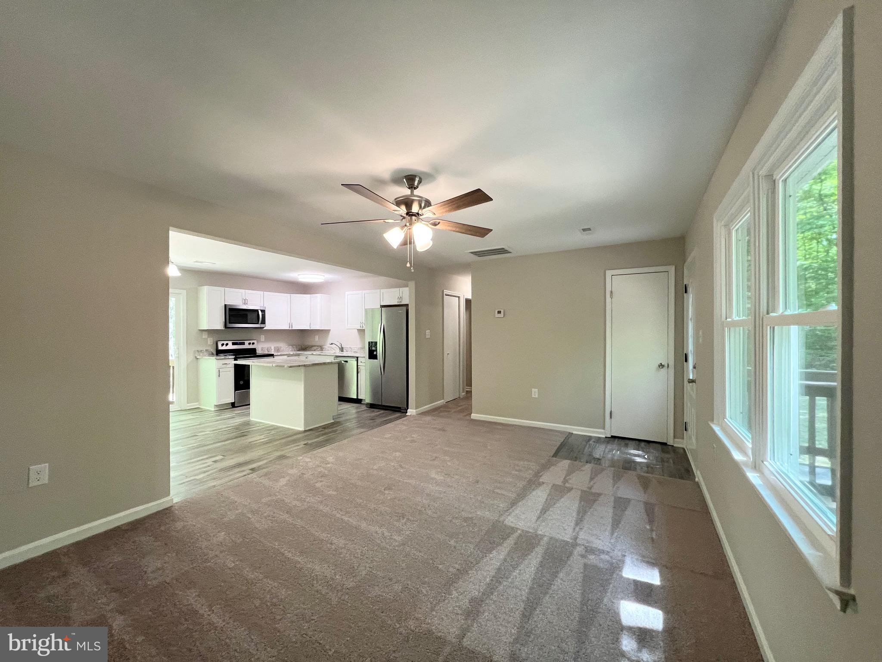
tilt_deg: -1.8
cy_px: 331
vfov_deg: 89.9
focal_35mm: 13
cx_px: 441
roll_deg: -0.4
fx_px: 331
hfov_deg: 106.2
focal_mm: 1.57
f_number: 1.8
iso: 200
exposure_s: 1/120
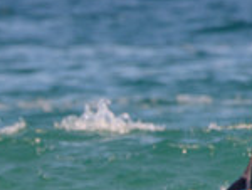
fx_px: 16581
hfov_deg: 0.9
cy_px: 263
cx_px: -75
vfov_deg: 0.7
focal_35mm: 2274
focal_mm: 500
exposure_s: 1/2000
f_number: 5.6
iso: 180
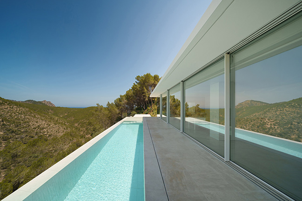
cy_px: 100
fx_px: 101
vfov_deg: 89.9
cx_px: 151
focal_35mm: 12
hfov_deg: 112.6
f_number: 6.3
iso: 100
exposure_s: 1/500
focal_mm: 12
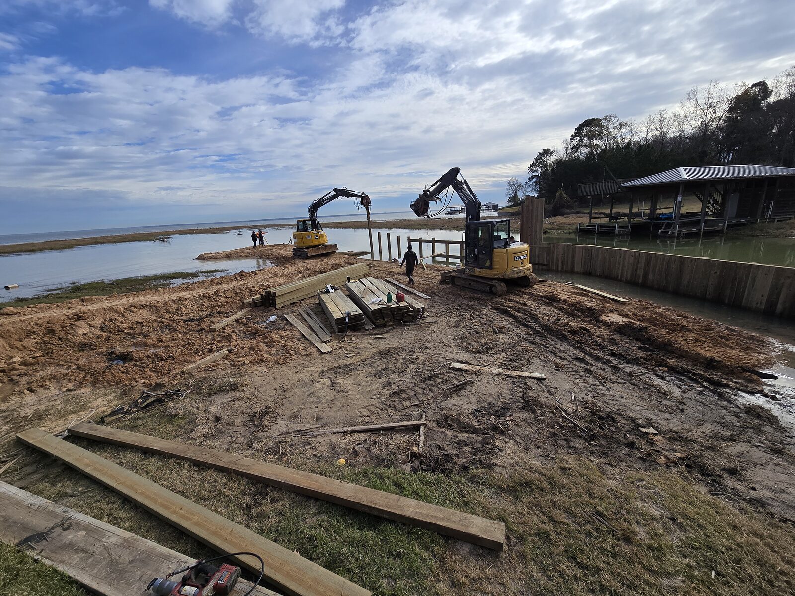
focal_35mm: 13
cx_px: 398
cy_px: 298
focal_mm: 2.2
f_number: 2.2
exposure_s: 1/2993
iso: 50
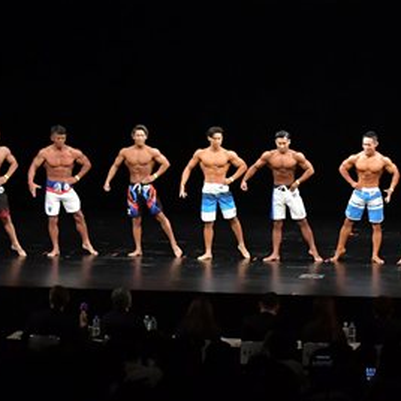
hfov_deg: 12.4
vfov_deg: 12.5
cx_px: 294
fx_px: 1835
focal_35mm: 140
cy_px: 139
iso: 3200
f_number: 5.6
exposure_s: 1/400
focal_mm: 38
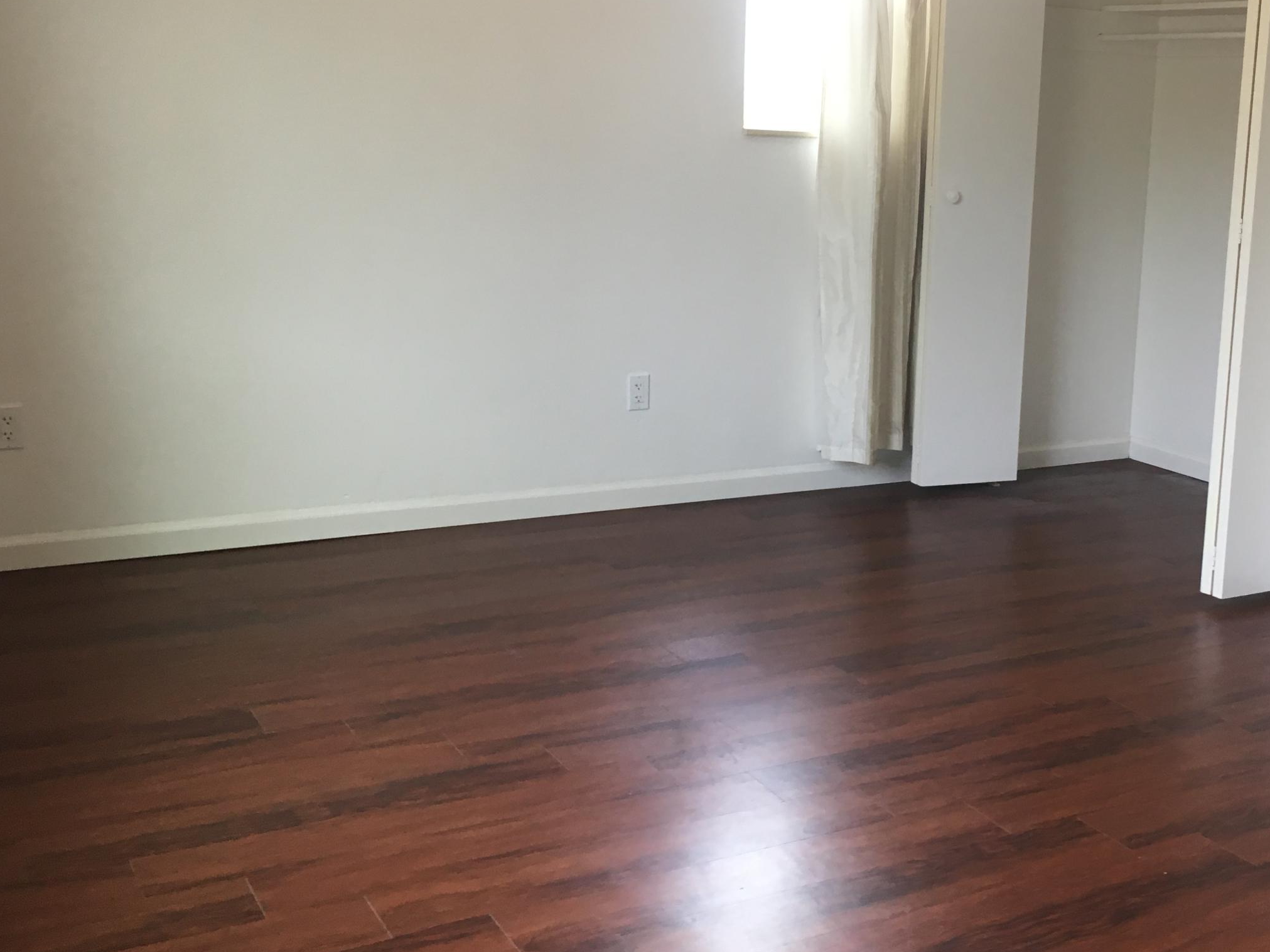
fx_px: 1578
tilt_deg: -8.0
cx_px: 889
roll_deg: -1.5
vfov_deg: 33.5
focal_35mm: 43
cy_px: 378
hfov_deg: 43.0
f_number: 2.2
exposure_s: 1/30
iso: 64
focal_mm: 4.15
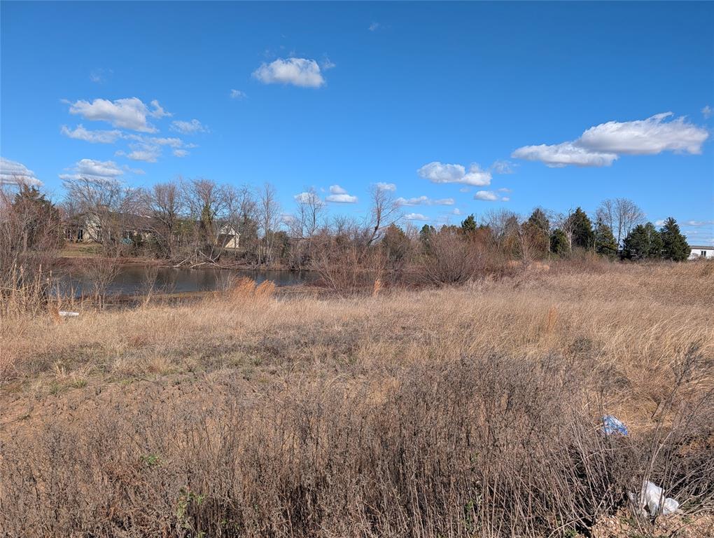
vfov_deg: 56.9
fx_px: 496
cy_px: 269
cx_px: 357
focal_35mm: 24
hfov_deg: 71.5
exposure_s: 1/1337
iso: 19
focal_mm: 6.9
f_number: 1.68
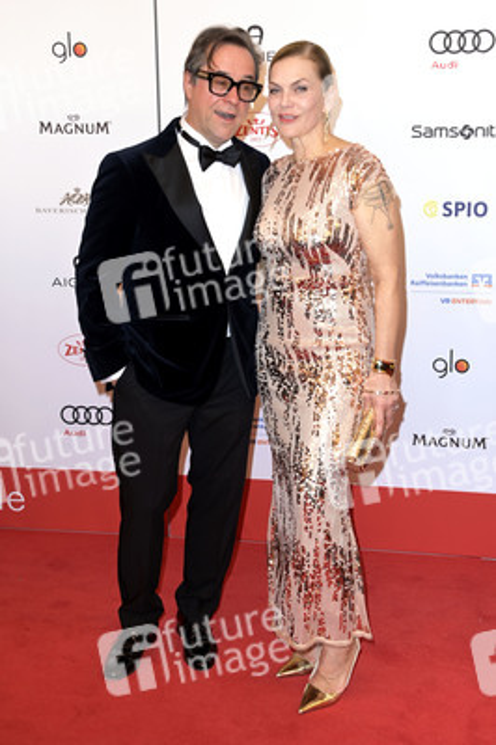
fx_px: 1035
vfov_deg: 39.6
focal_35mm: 50
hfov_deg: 26.9
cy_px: 372
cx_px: 248
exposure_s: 1/250
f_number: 6.3
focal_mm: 50
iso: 400
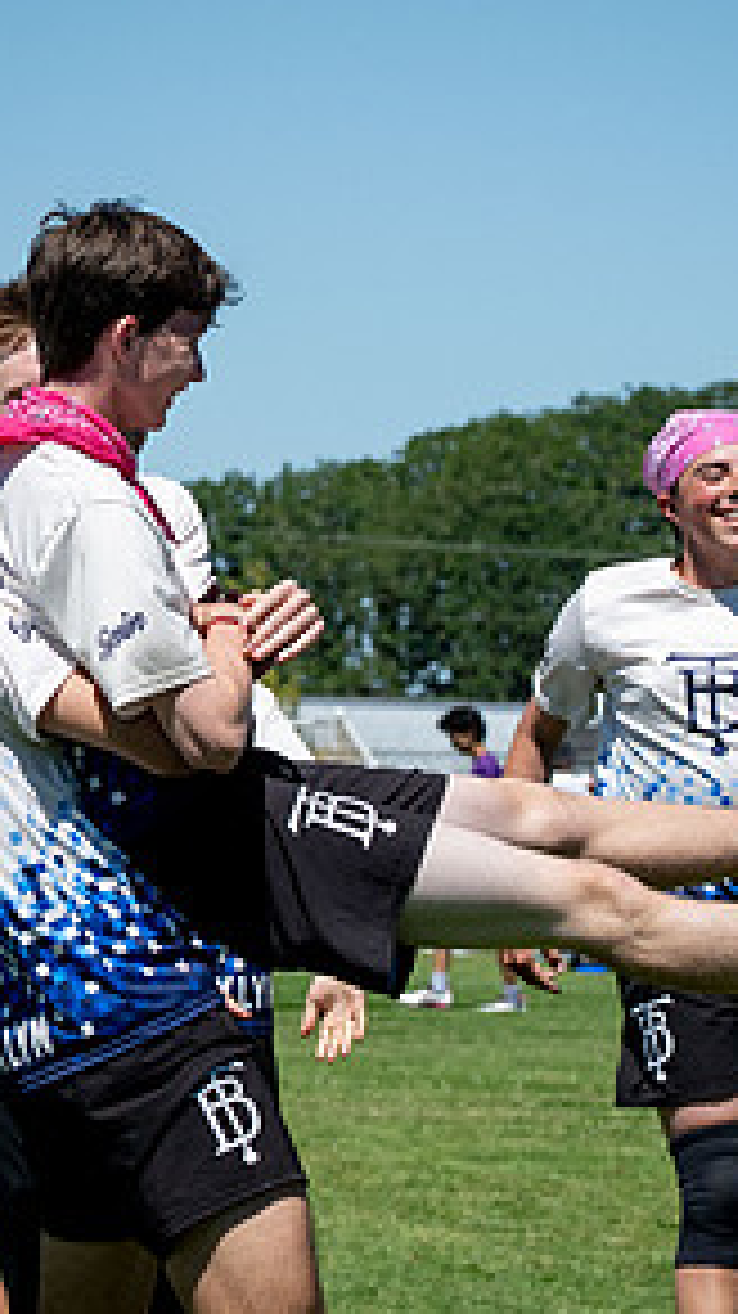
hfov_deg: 4.1
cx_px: -300
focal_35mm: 293
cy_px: 540
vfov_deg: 7.4
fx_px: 10205
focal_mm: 70
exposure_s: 1/2000
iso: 220
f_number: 5.6
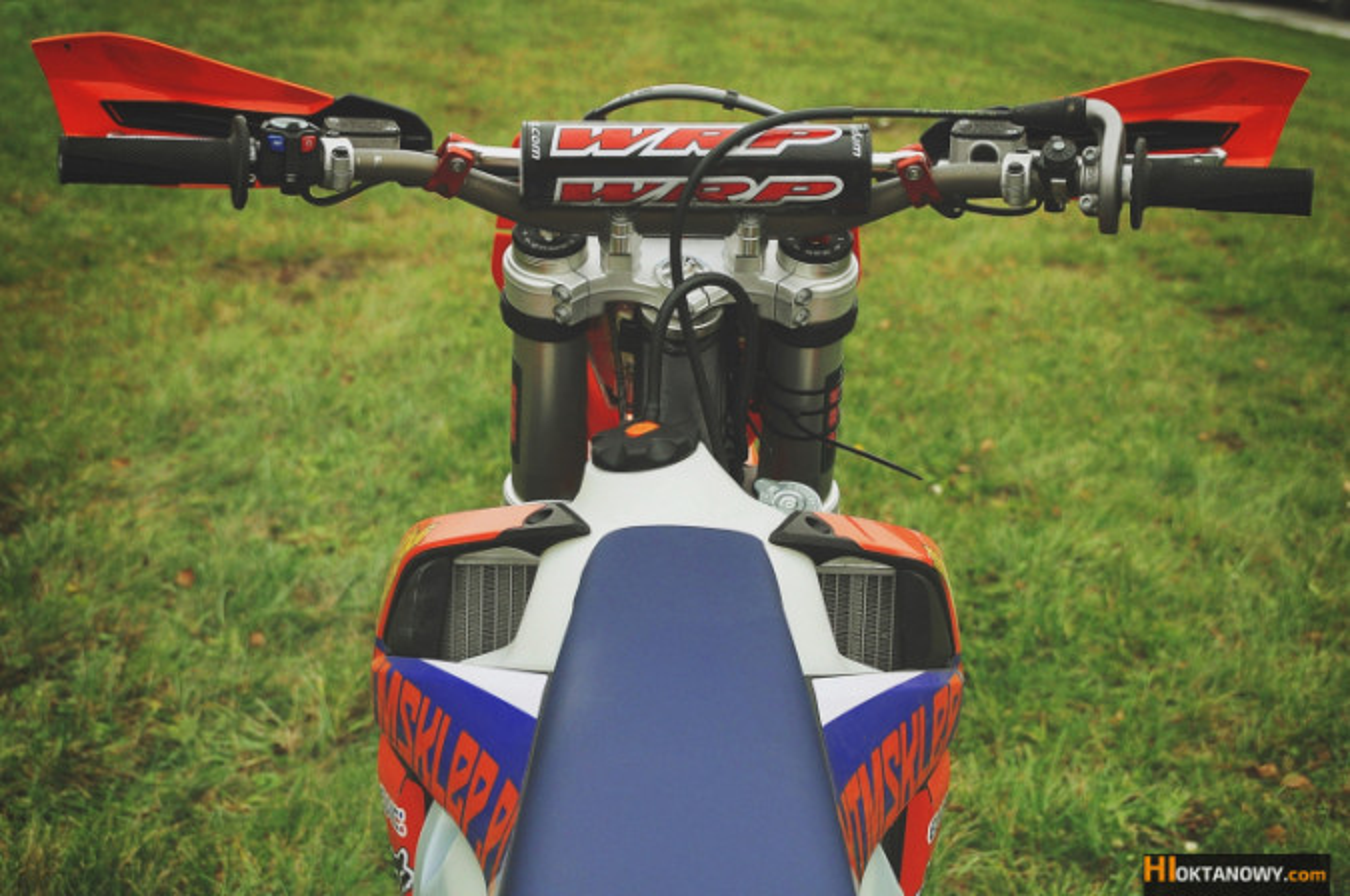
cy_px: 448
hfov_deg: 46.5
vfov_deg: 31.8
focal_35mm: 42
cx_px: 675
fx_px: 1573
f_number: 4
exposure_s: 1/800
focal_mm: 28
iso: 800
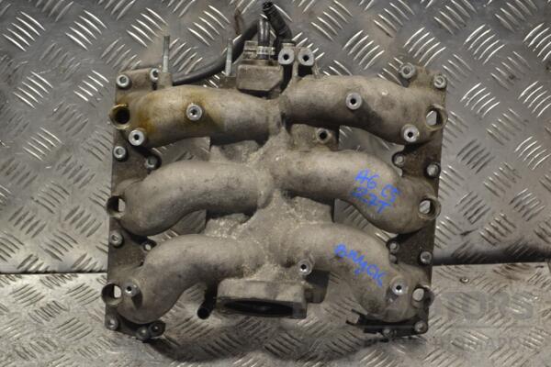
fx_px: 1010
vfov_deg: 20.6
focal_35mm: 66
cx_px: 276
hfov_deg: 30.5
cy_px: 184
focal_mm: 44
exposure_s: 1/60
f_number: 5.3
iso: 400
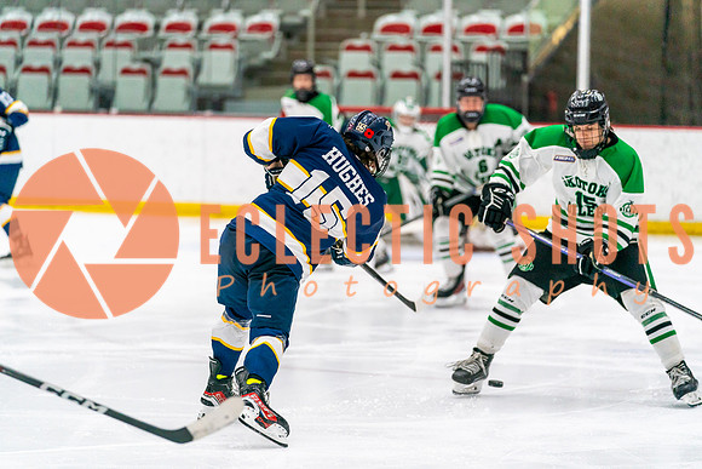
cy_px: 234
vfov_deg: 8.1
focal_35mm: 170
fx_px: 3316
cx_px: 351
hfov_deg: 12.1
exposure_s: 1/1250
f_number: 2.8
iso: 3200
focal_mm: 170
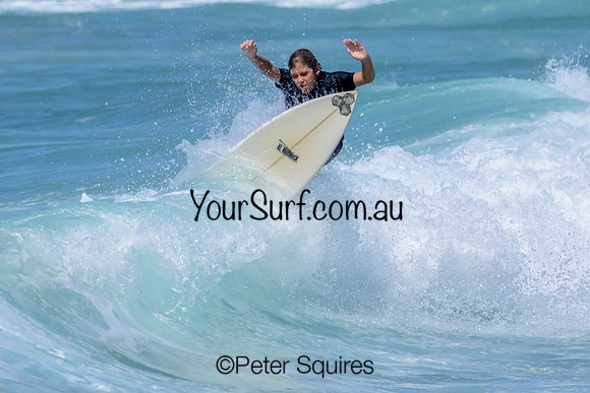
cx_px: 308
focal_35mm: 1087
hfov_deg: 1.9
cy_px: 126
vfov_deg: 1.3
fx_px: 17815
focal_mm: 800
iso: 1000
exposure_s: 1/2000
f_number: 16
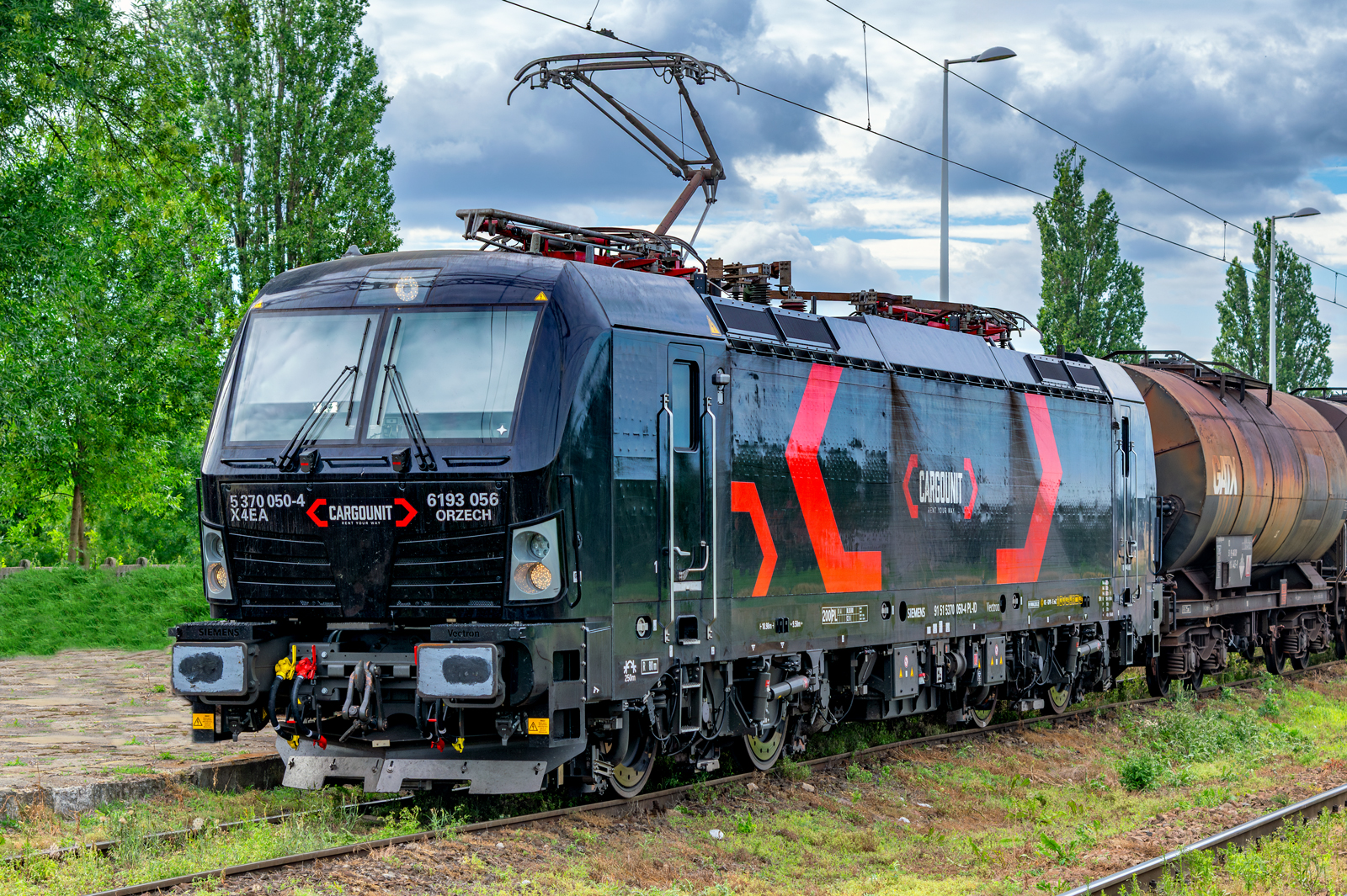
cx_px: 674
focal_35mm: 87
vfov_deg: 15.7
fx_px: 3253
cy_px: 448
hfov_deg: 23.4
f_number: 7.1
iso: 160
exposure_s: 1/320
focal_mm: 58
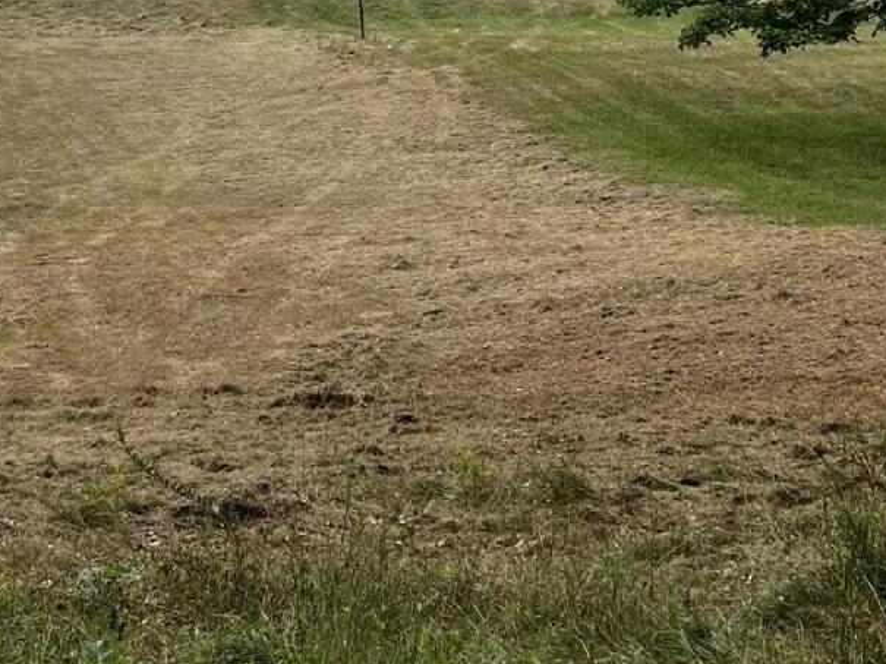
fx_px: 2200
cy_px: 125
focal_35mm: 86
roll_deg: +0.8
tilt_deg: -8.9
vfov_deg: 17.0
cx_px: 34
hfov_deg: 22.1
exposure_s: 1/4444
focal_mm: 5.7
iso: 50
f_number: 1.5
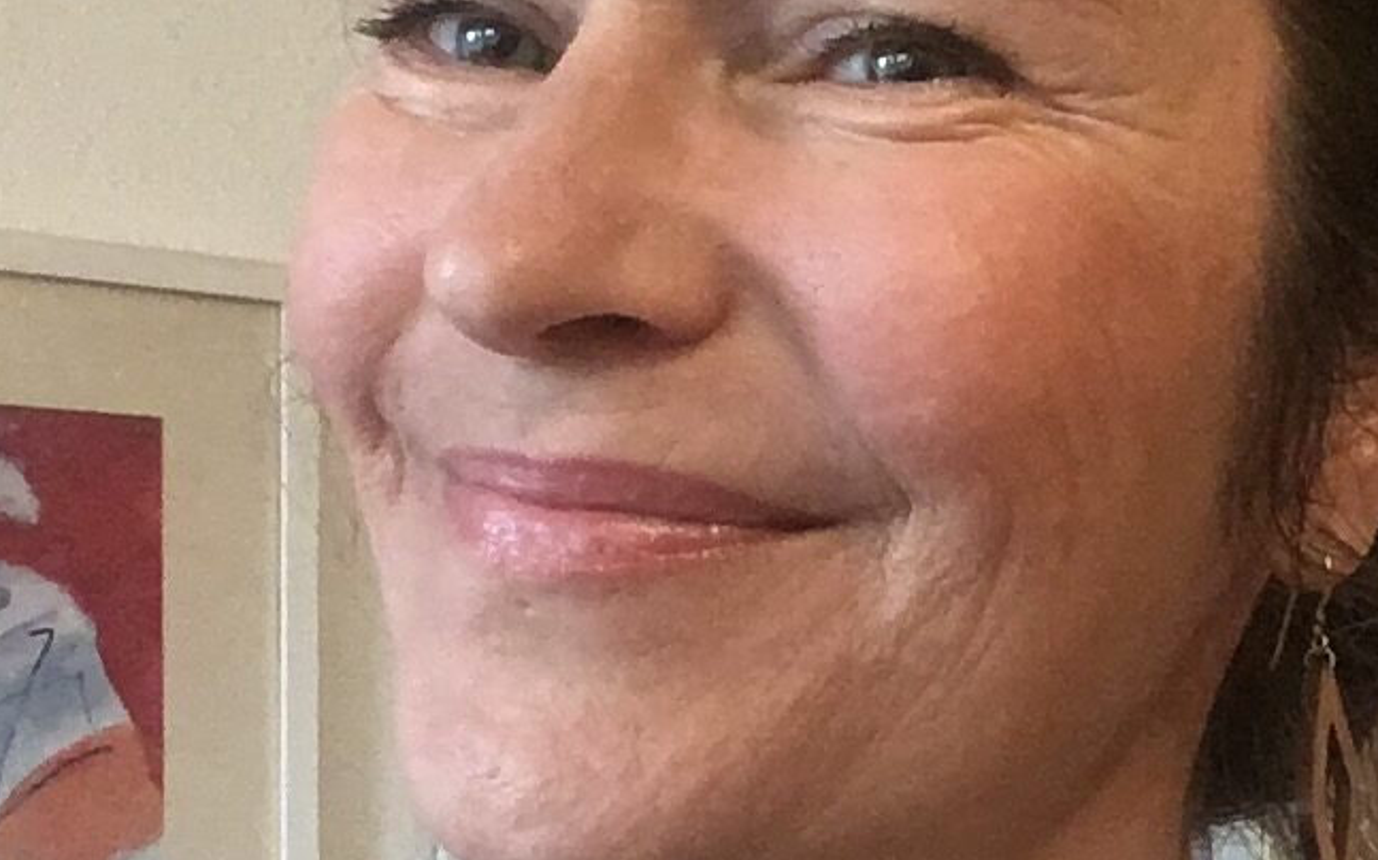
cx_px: 1046
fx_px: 2440
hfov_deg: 30.9
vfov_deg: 19.8
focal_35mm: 65
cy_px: 696
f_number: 2.4
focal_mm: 2.15
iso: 400
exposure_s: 1/33
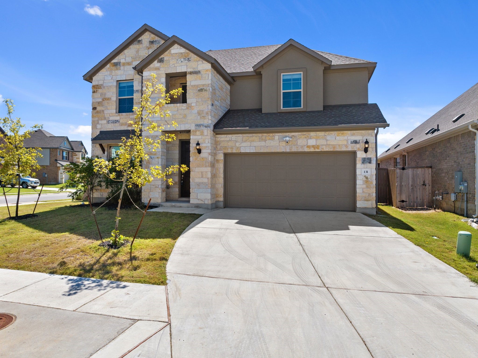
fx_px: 331
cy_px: 179
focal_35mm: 24
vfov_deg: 56.8
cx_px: 239
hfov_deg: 71.6
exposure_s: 1/2500
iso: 100
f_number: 2.8
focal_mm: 12.29
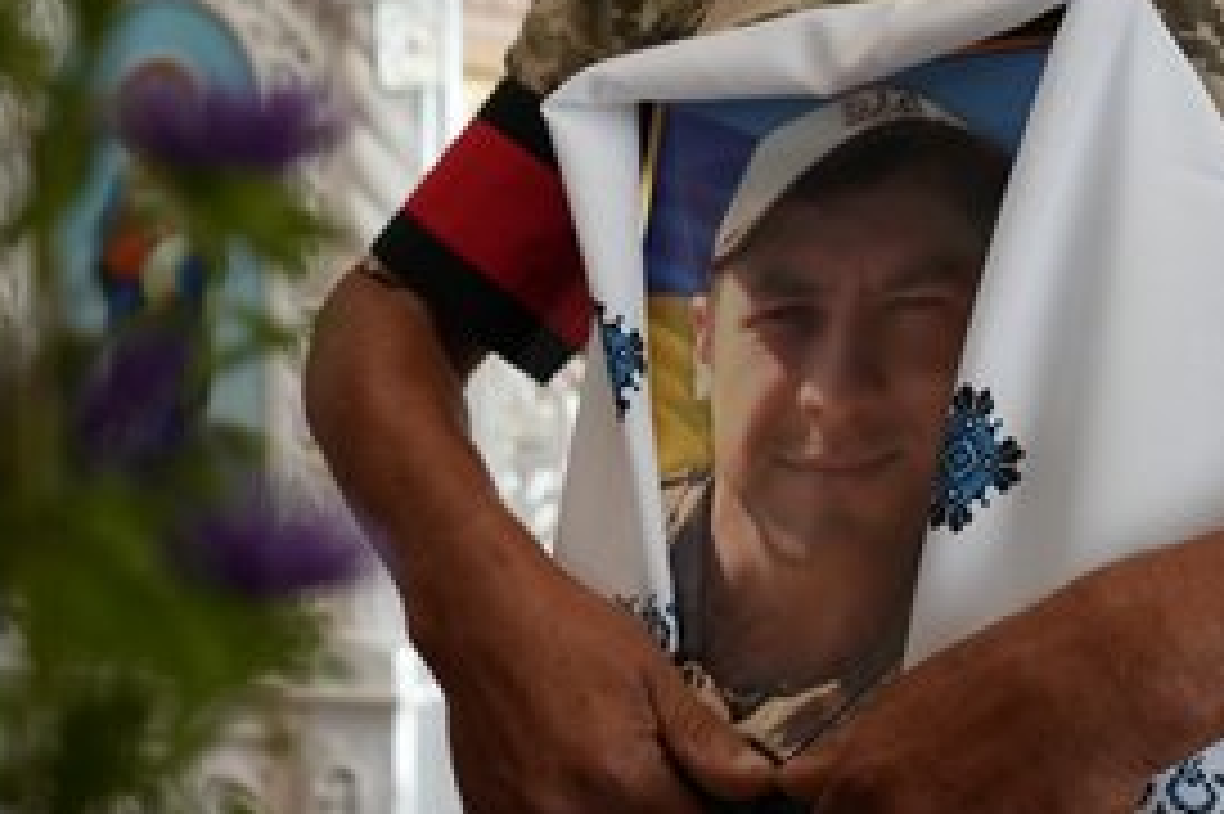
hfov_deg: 37.2
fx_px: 1801
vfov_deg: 25.5
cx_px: 788
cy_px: 425
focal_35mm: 53
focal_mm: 36
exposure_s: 1/500
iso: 5000
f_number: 4.5
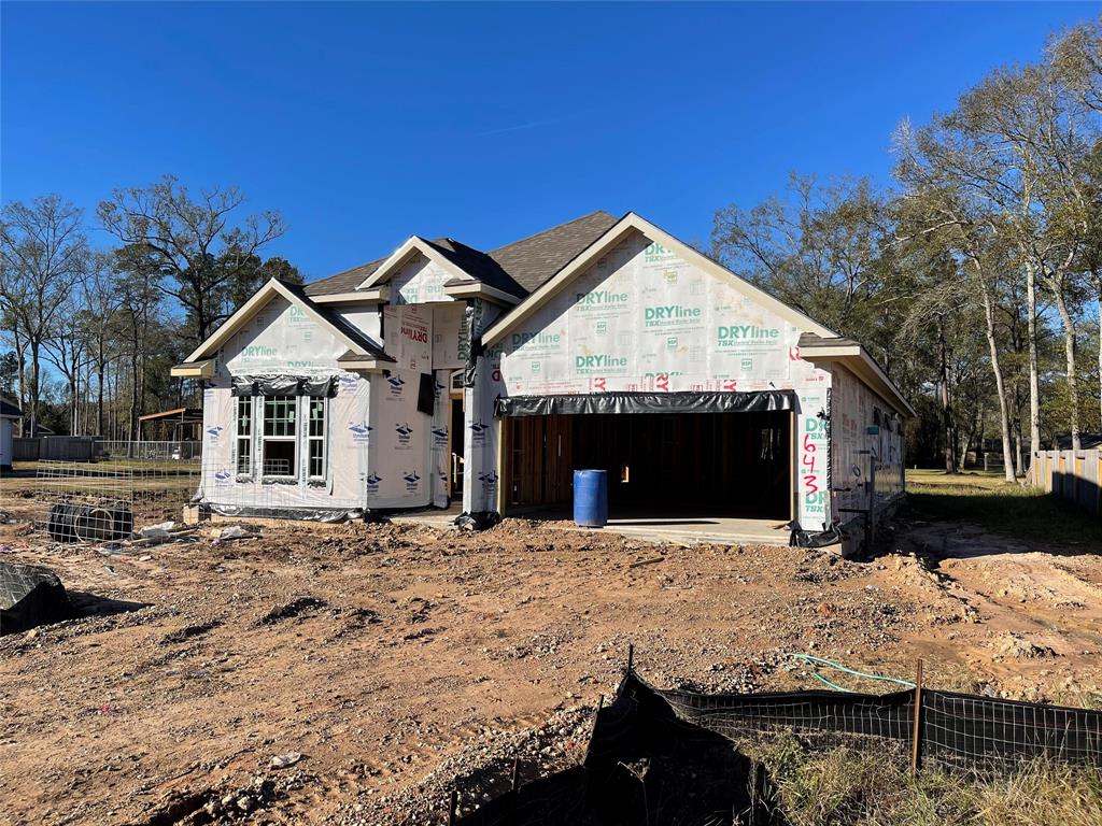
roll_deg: -0.5
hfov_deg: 67.3
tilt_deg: +1.9
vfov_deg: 53.1
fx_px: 828
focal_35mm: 26
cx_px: 551
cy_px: 413
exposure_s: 1/4049
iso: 32
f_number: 1.6
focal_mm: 5.1
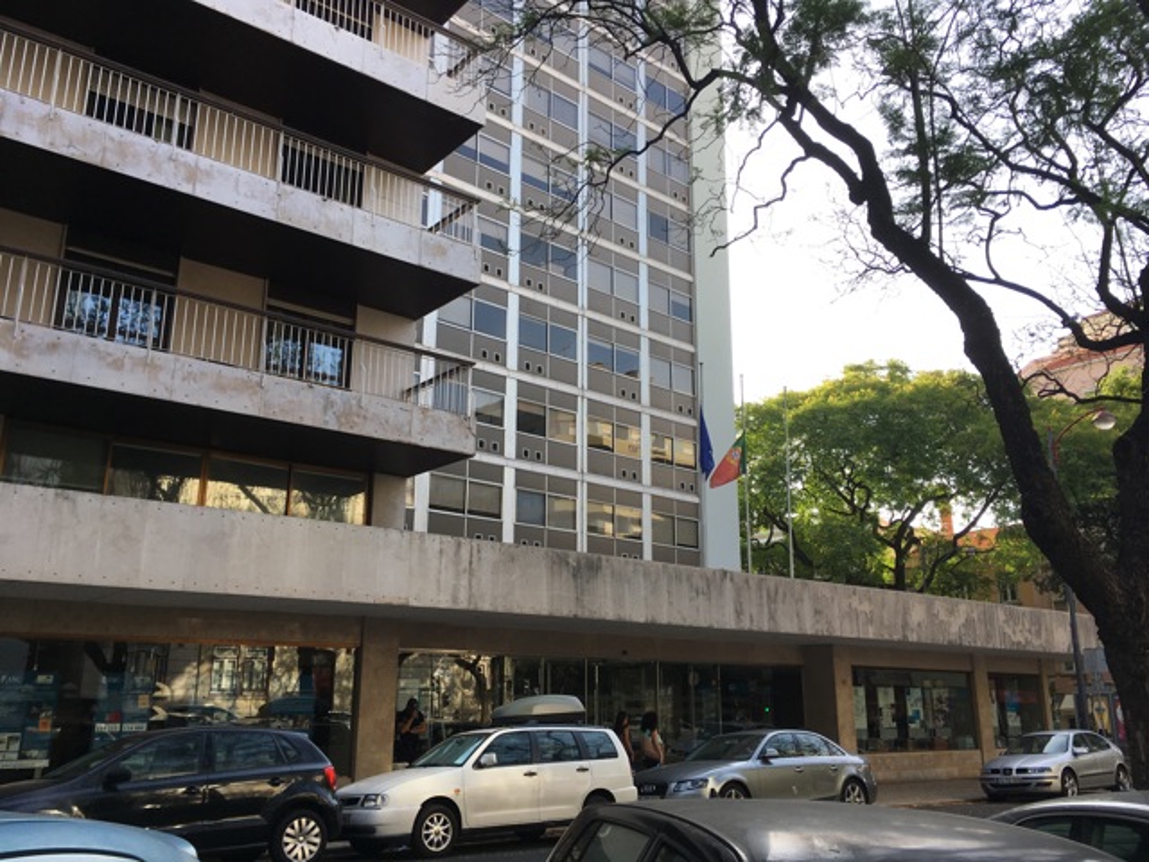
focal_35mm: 29
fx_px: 963
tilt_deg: +13.5
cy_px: 431
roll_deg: -0.2
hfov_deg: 61.7
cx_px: 574
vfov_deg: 48.2
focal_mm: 4.15
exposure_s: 1/311
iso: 25
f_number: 2.2
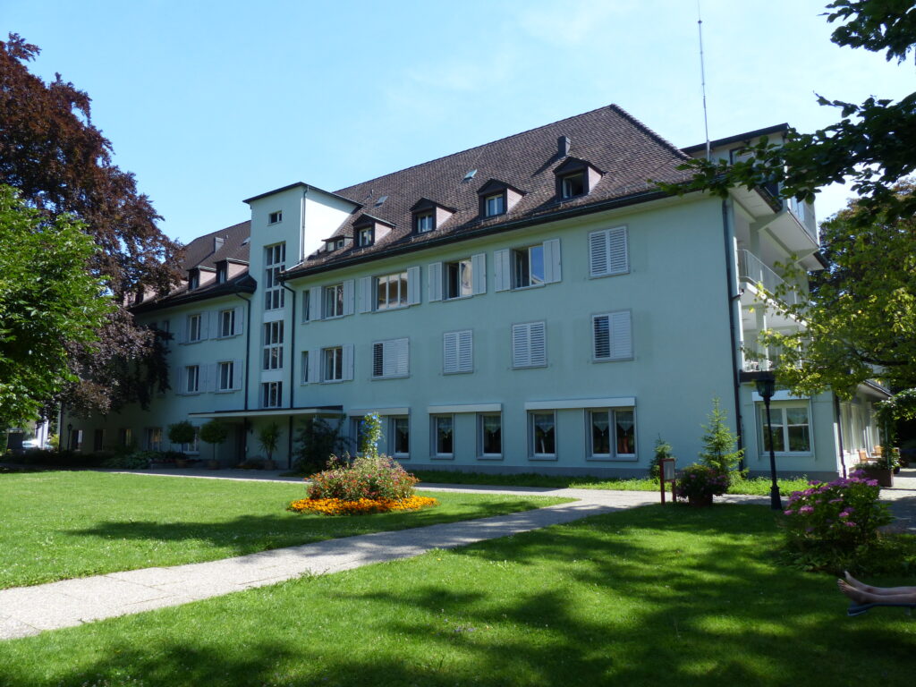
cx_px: 458
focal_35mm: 25
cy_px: 344
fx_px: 662
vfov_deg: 54.9
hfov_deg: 69.4
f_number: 4
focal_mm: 4.5
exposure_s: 1/320
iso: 100
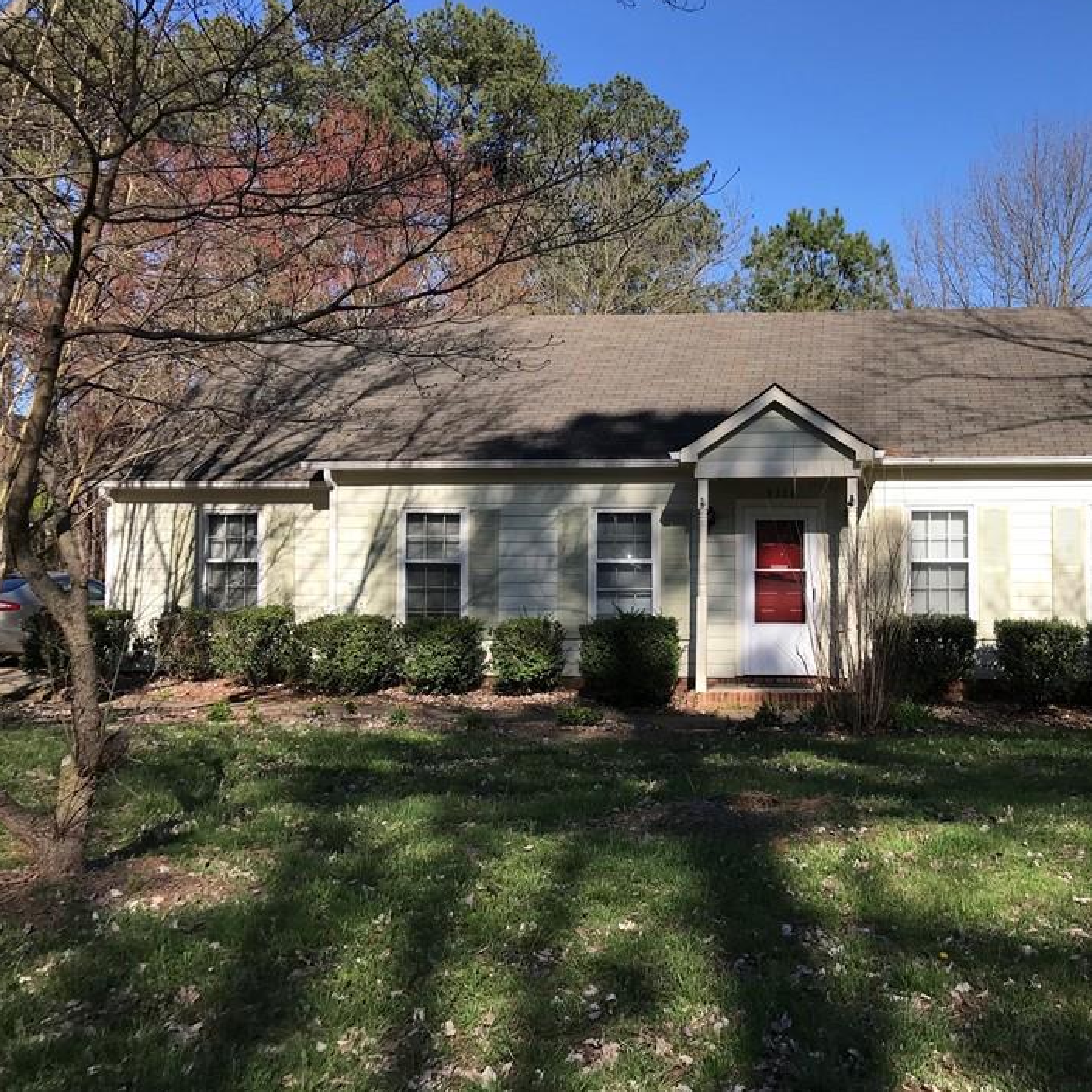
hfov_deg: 45.1
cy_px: 530
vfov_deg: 46.0
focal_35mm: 36
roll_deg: +0.4
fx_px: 1285
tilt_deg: +2.1
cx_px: 765
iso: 20
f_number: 1.8
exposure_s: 1/1546
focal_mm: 3.99
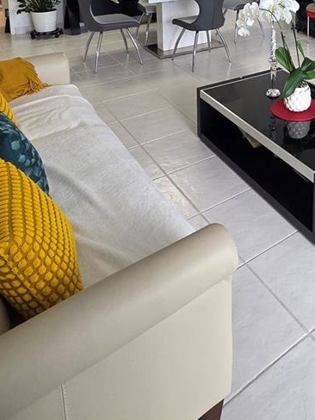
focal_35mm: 32
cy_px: -22
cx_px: 309
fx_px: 388
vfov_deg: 45.5
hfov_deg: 39.4
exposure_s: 1/120
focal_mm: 2.2
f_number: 2.2
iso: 200
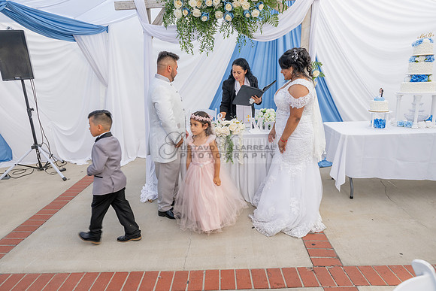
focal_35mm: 24
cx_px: 218
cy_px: 146
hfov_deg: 73.7
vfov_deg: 53.2
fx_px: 291
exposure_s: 1/125
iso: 200
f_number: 6.3
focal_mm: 24
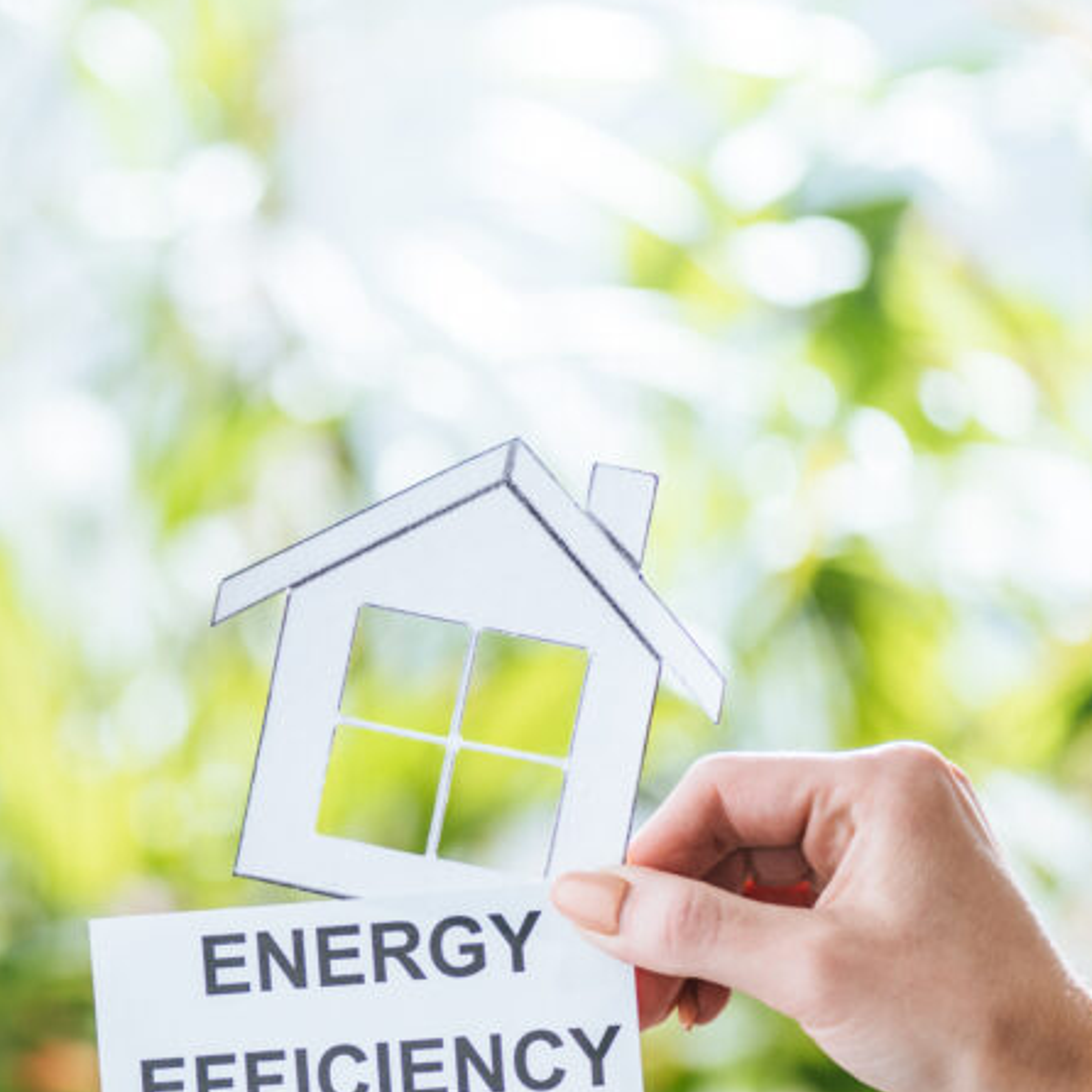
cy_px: 738
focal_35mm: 205
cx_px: 169
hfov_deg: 8.5
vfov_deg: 8.5
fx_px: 7317
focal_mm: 105
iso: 320
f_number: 3
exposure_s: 1/200
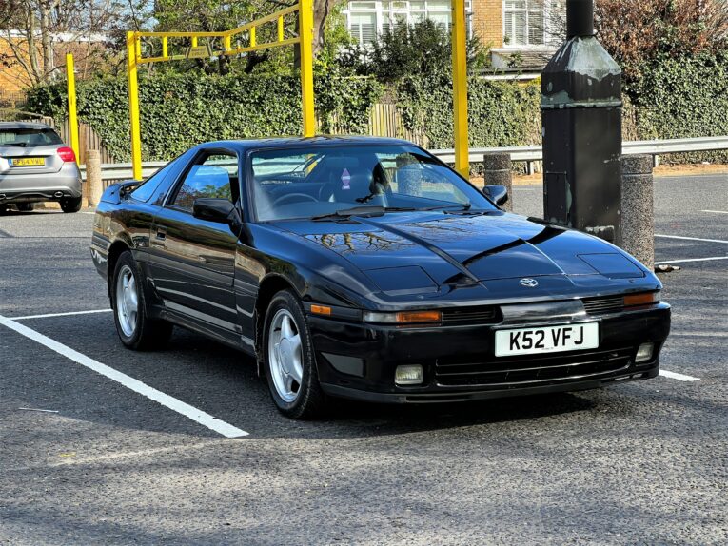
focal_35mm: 77
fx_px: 1620
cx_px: 364
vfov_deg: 19.1
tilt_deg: -3.6
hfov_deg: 25.3
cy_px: 273
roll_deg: +2.6
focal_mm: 9
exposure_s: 1/172
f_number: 2.8
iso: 32
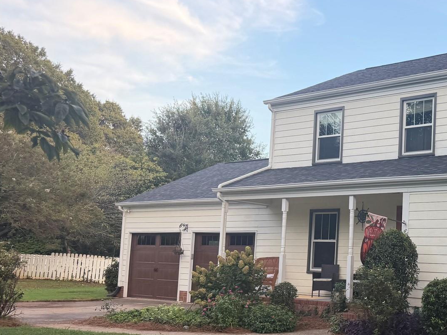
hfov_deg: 38.2
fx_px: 594
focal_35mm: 46
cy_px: 202
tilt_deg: +5.4
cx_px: 410
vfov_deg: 31.4
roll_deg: -0.6
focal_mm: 6.76
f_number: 1.78
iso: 100
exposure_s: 1/355
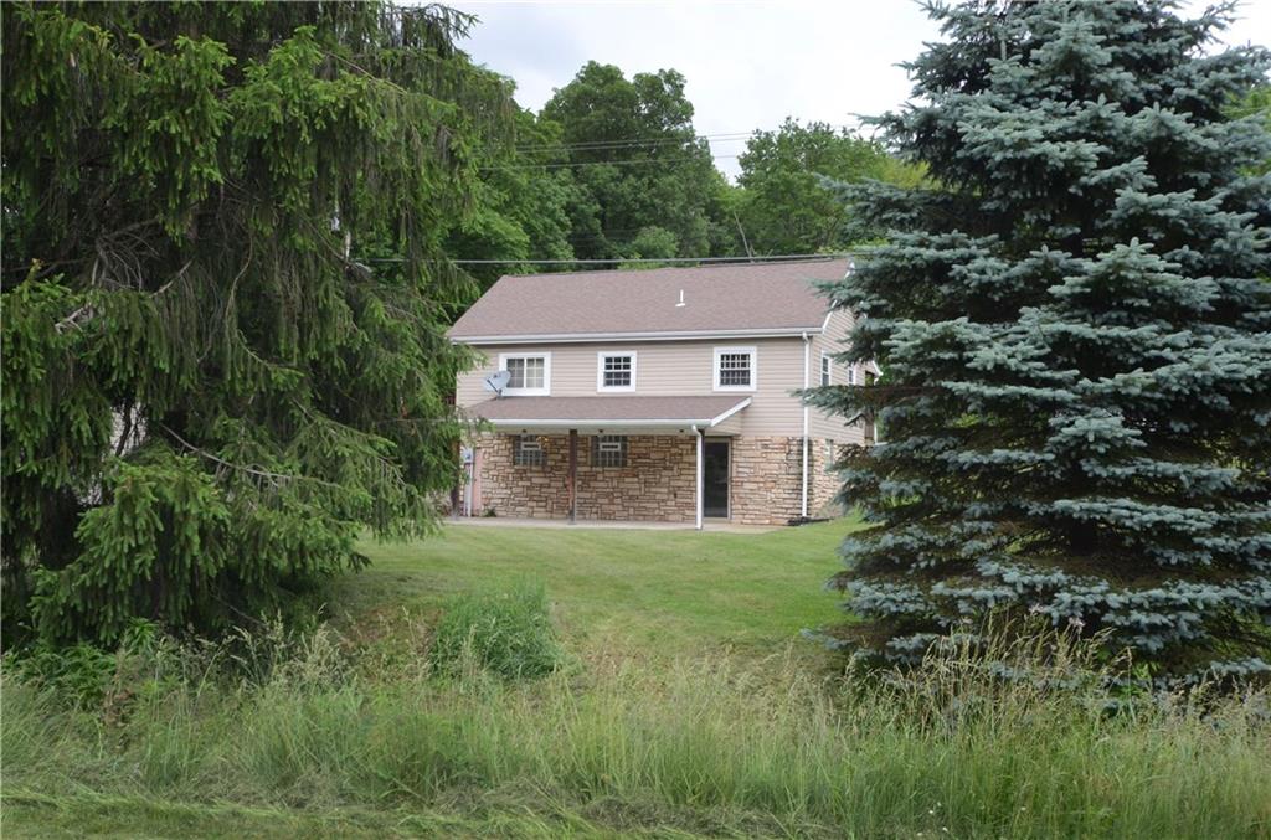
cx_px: 636
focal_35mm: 36
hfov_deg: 53.3
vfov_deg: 36.7
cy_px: 420
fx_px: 1268
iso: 800
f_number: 13
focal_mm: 24
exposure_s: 1/160
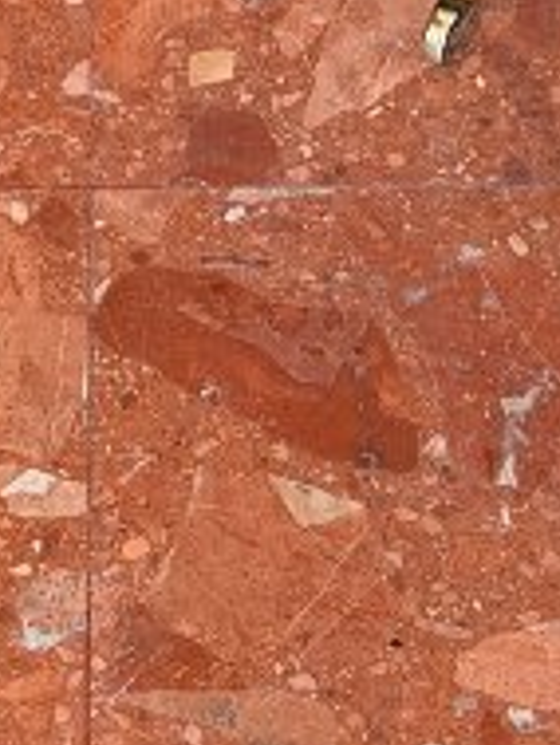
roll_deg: +1.1
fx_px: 3275
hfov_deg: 9.7
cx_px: 79
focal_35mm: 152
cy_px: -1368
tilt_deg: -26.1
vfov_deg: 10.2
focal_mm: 6.76
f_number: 1.78
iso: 64
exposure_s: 1/100
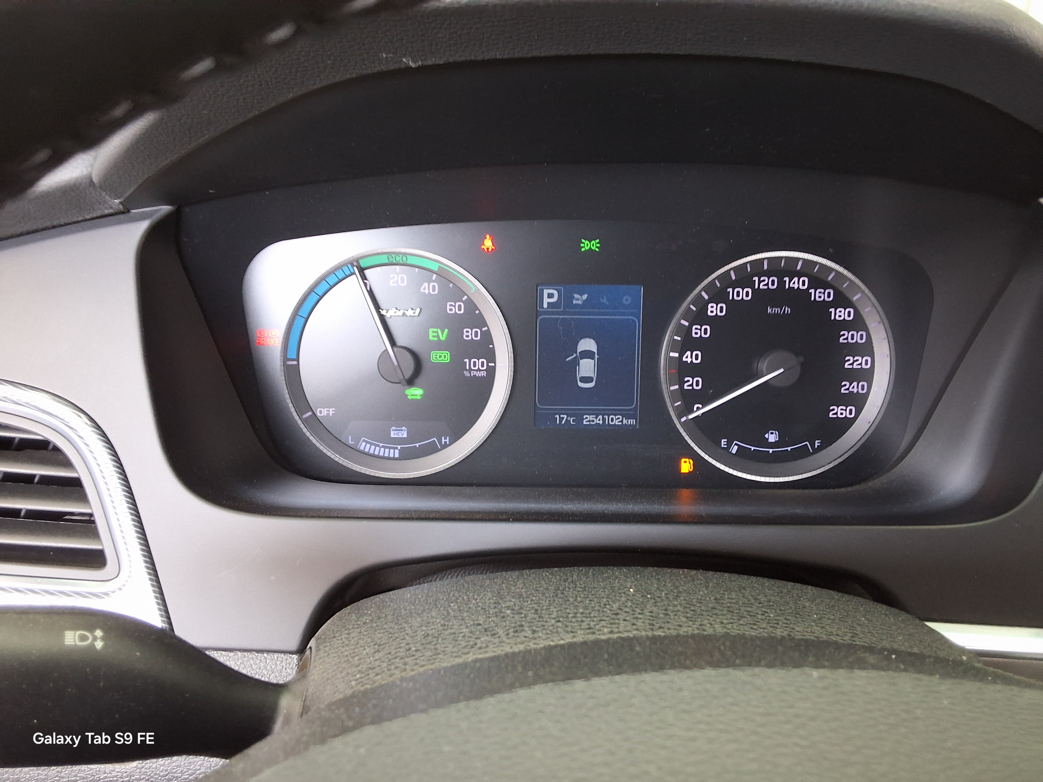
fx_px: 844
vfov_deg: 49.7
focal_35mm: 28
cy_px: 391
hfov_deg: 63.4
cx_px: 522
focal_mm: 2.91
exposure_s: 1/24
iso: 200
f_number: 1.9
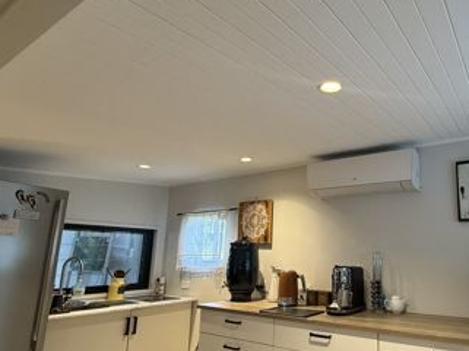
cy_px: 197
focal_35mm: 24
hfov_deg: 69.1
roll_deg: -0.2
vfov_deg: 56.6
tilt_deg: +10.5
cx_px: 323
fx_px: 325
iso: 250
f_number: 2.2
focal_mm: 2.22
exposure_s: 1/100
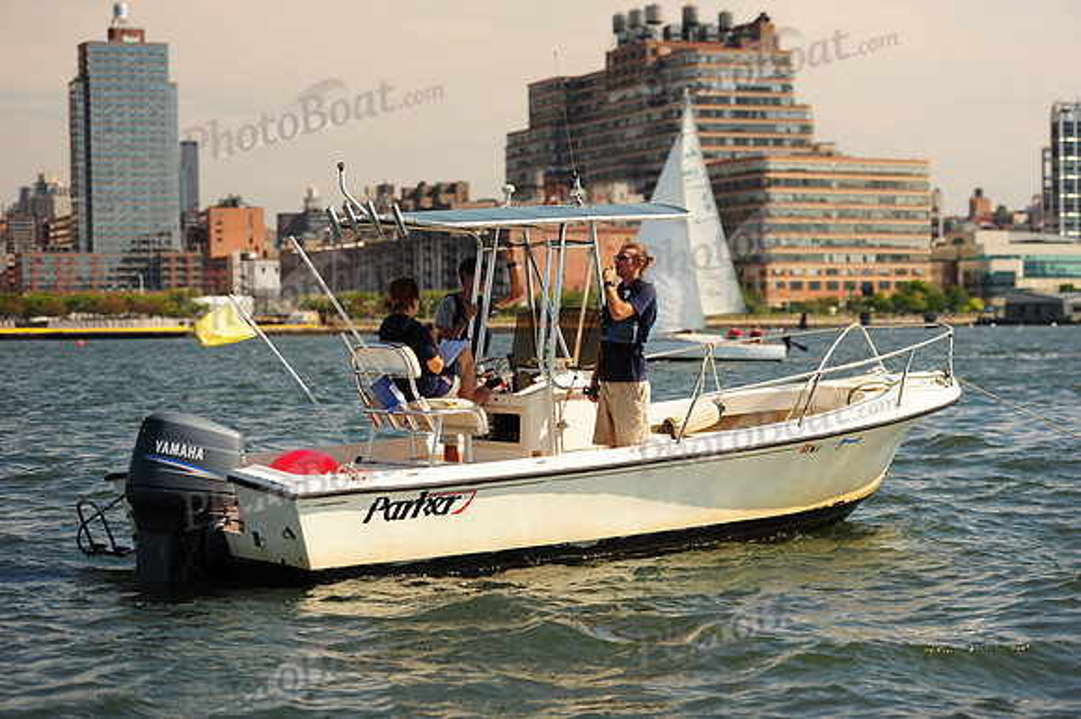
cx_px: 540
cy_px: 360
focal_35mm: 90
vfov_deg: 15.2
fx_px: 2701
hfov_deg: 22.6
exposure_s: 1/1250
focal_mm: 90
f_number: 3.2
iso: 320
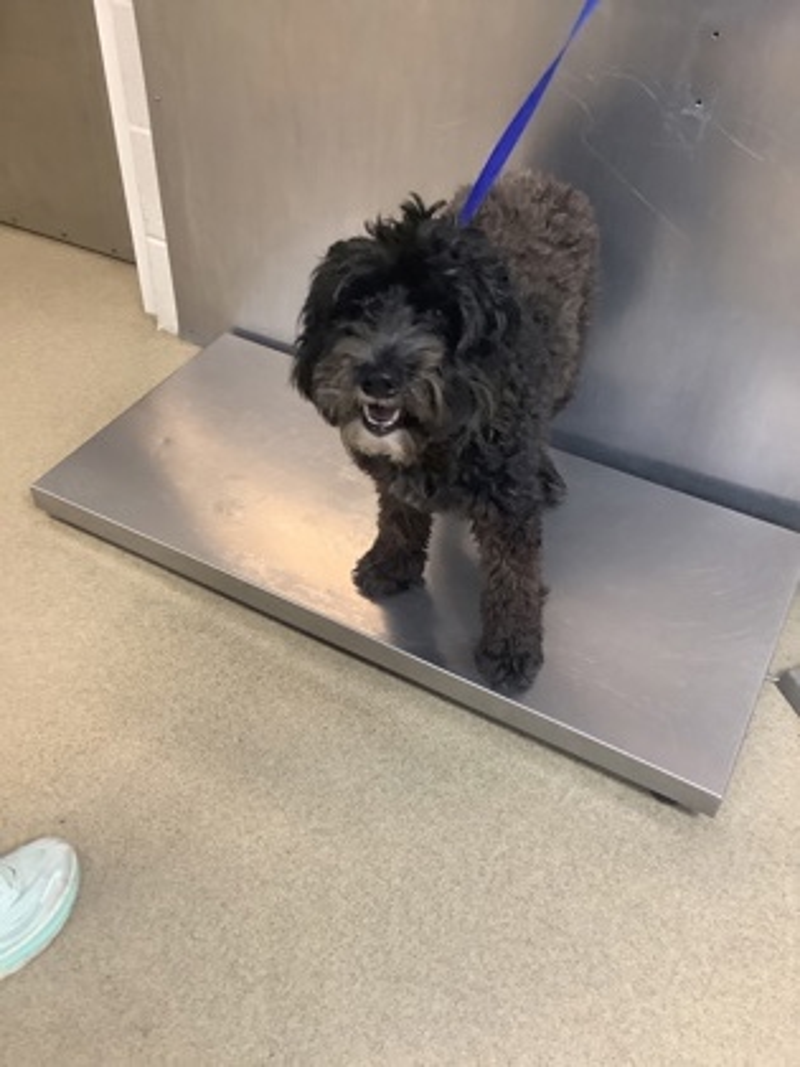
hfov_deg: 45.4
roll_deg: -5.6
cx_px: 400
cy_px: 534
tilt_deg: -44.1
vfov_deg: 58.4
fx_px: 955
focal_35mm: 31
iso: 320
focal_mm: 3.3
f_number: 2.4
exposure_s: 1/60
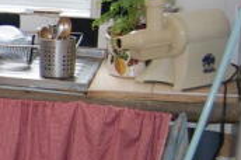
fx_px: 688
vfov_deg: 13.2
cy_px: 67
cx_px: -202
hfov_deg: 16.4
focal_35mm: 103
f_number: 3.5
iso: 400
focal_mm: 18
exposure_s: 1/60
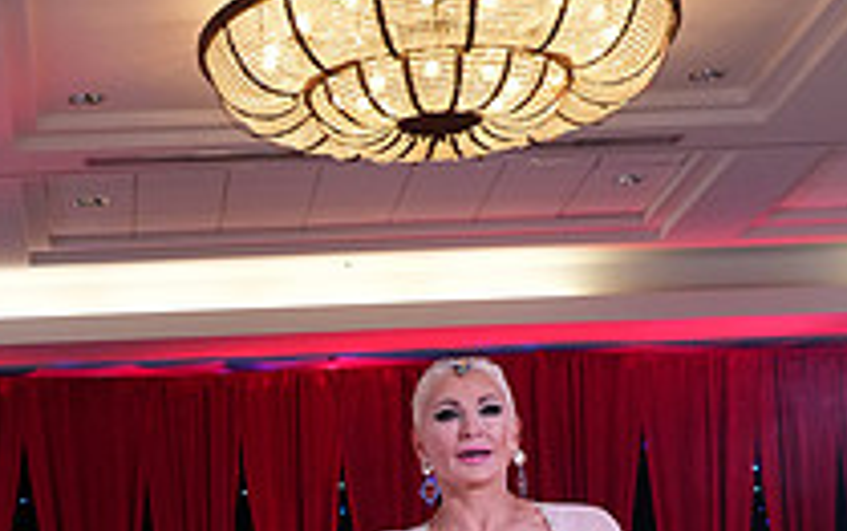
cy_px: 701
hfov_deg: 21.2
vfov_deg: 13.2
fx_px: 2218
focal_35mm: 96
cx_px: 107
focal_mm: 34
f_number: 5
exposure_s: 1/250
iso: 2500
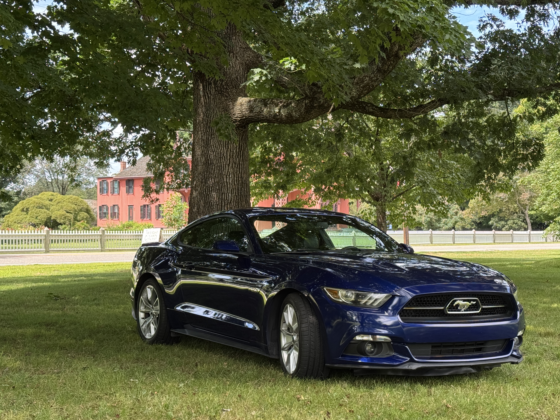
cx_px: 319
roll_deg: +0.4
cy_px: 236
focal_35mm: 58
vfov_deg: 25.2
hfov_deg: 33.2
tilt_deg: -1.7
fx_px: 938
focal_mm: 6.76
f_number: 1.78
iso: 64
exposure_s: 1/288
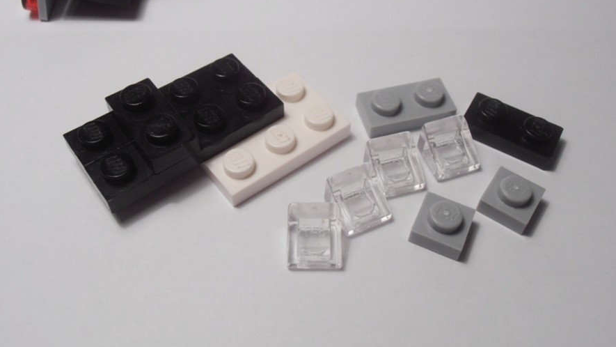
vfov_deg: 28.9
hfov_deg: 49.4
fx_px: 670
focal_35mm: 41
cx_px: 312
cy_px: 138
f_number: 3.9
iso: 80
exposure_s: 1/100
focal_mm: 6.61
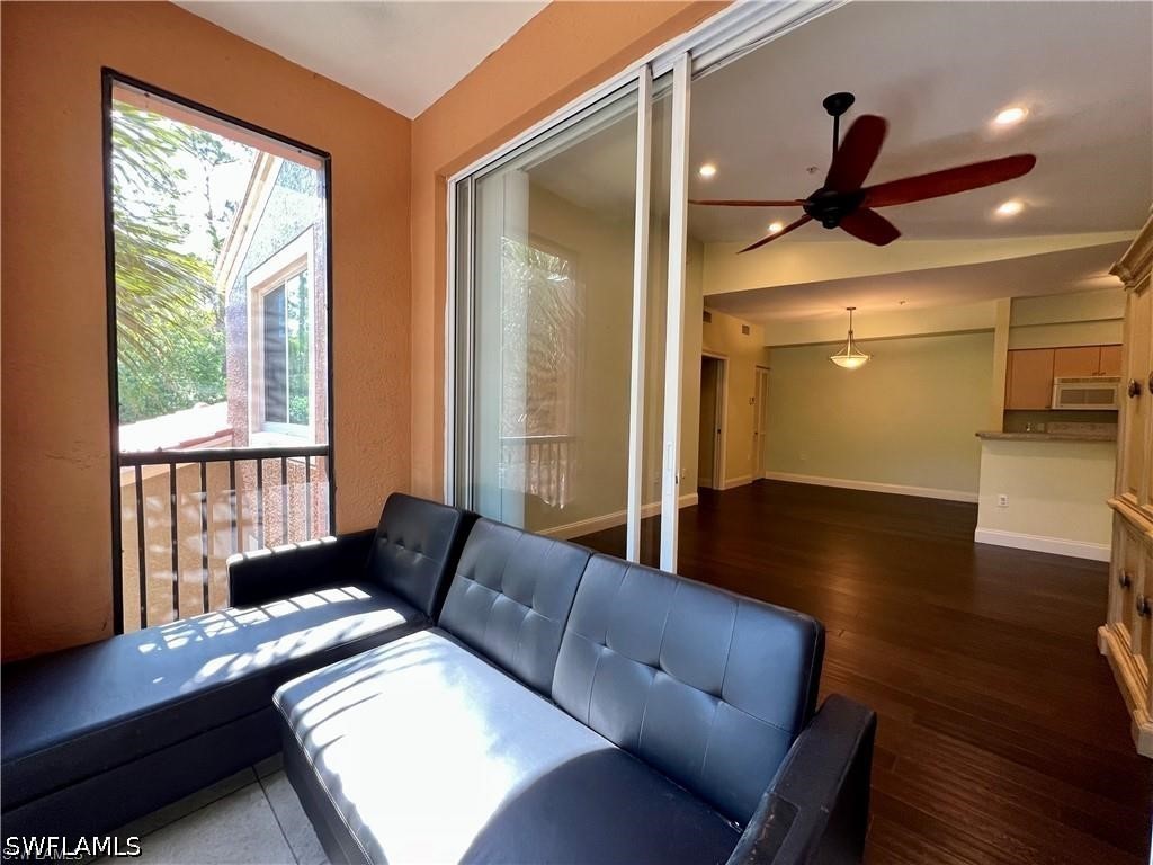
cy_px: 432
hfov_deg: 106.2
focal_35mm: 13
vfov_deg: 89.9
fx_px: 433
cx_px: 576
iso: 200
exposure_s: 1/120
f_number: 1.8
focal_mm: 1.57
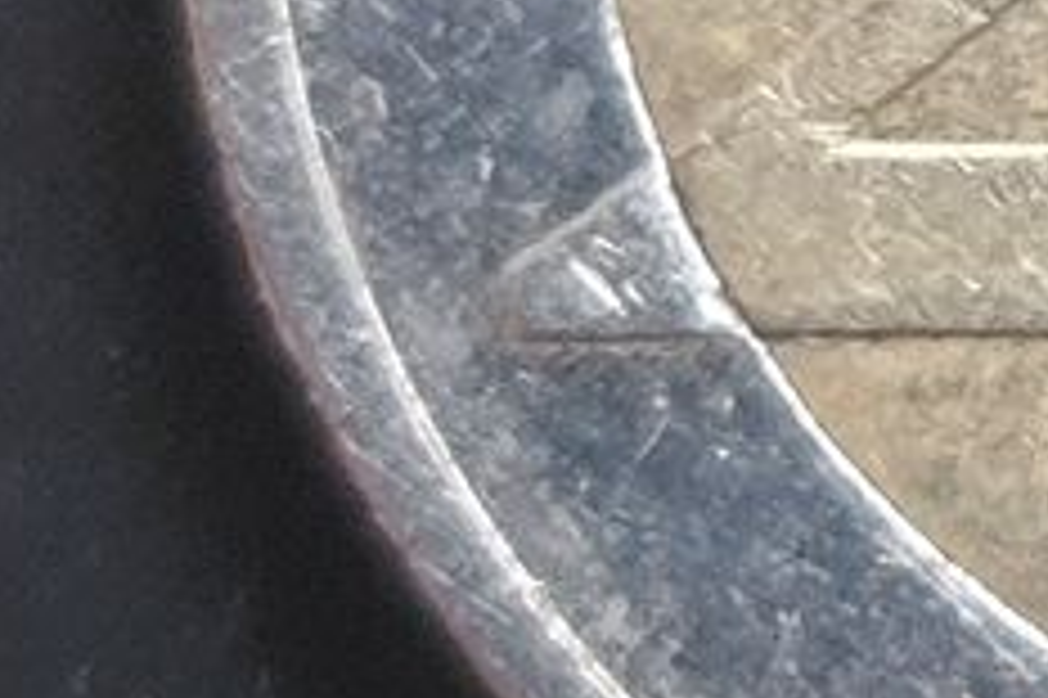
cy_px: -302
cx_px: 1552
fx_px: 3374
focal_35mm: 116
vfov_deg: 11.4
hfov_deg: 16.2
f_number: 1.5
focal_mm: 4.3
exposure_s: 1/50
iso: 250
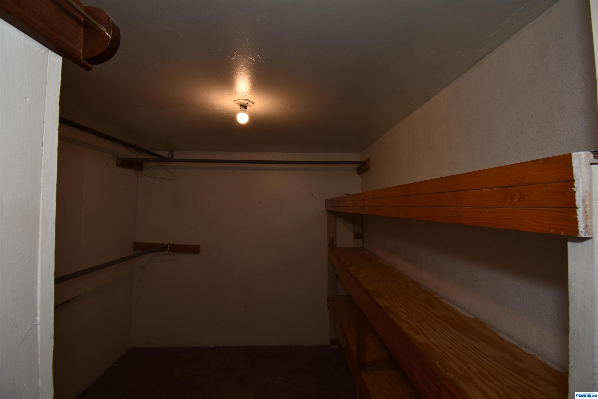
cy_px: 200
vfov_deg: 77.3
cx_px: 299
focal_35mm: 15
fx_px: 249
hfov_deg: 100.4
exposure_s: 1/60
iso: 200
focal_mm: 10
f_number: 6.3
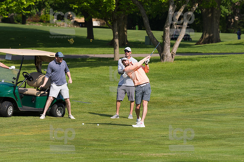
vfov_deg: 4.6
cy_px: 81
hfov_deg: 6.9
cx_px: 122
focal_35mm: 300
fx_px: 2032
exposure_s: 1/1600
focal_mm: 200
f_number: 5.6
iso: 320
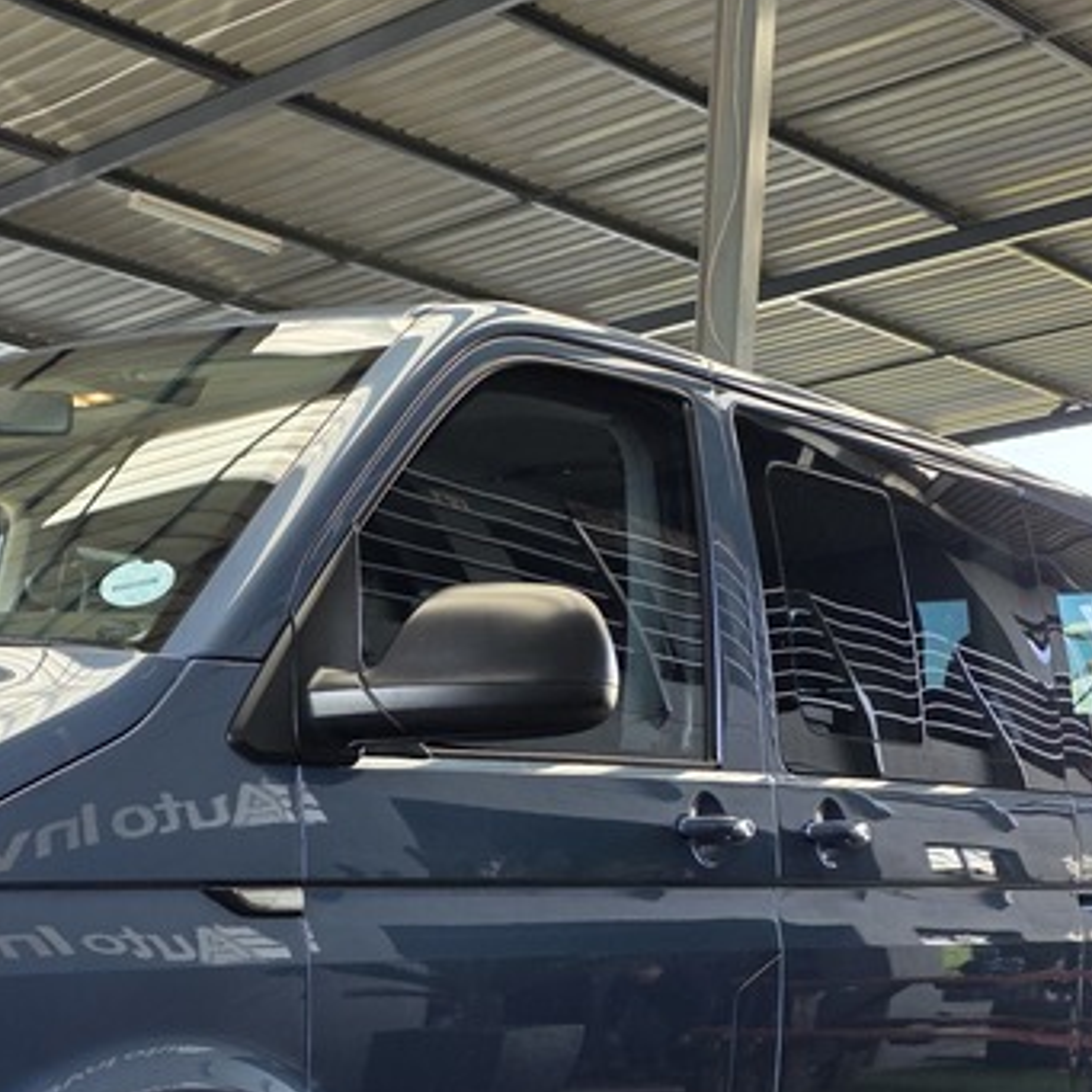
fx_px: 2177
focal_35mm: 61
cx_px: 45
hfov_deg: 26.9
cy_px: 1025
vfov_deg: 27.0
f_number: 1.7
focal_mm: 6.25
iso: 40
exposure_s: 1/180
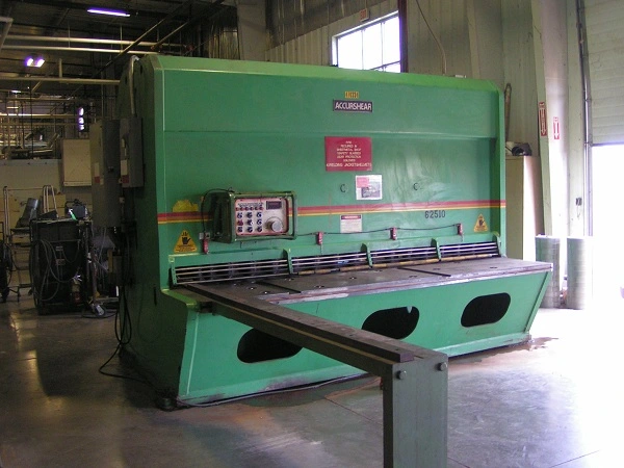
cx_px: 312
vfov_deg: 37.7
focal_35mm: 38
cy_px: 234
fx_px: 685
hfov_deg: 49.0
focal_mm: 5.8
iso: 160
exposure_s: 1/40
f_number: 2.8
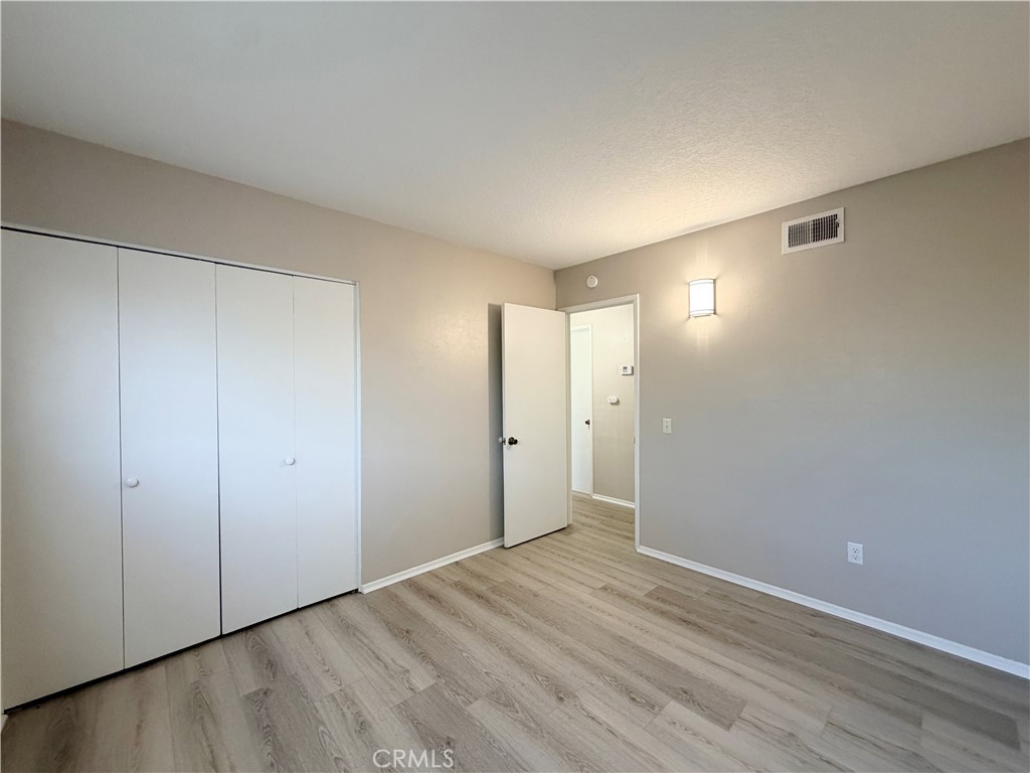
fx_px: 417
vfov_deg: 85.7
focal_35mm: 14
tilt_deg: -2.0
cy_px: 386
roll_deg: +1.2
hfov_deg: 102.1
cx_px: 515
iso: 320
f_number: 2.2
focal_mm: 2.22
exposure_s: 1/120
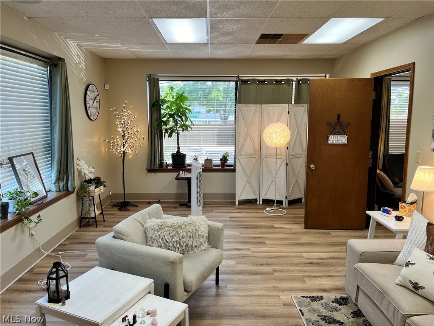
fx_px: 326
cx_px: 217
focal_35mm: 26
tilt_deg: -8.0
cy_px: 163
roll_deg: -0.1
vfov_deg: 53.1
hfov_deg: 67.3
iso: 80
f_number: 1.6
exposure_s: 1/120
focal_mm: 5.1
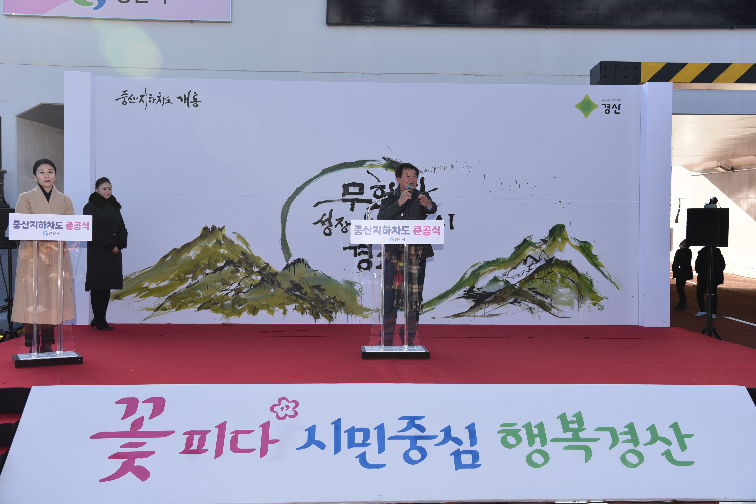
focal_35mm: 40
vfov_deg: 33.4
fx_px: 840
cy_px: 252
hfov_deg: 48.5
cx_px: 378
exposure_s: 1/200
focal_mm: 40
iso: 100
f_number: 7.1
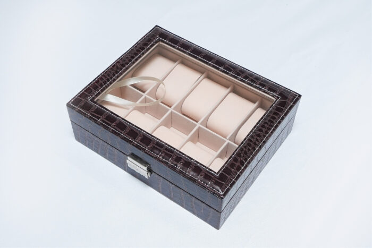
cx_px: 186
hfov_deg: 41.1
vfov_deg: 28.1
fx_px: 496
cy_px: 124
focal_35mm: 48
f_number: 9
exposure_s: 1/160
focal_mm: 32
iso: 2500
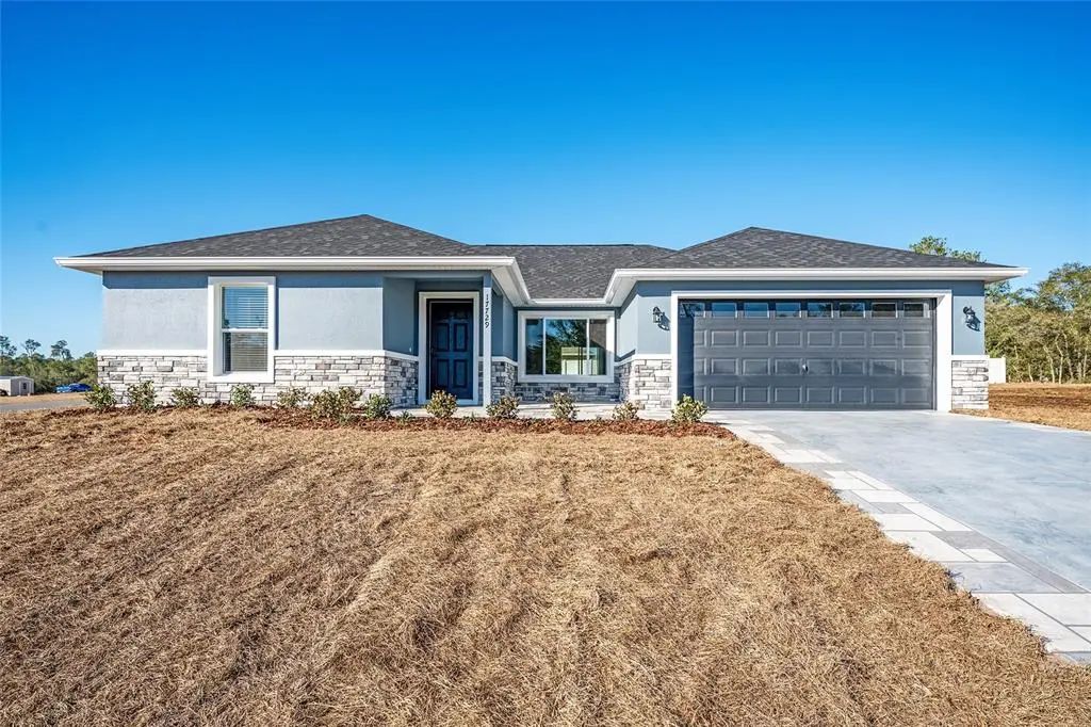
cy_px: 364
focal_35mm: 17
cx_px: 546
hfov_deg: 93.3
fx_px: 515
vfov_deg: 70.4
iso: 500
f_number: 7.1
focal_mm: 17
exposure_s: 1/800
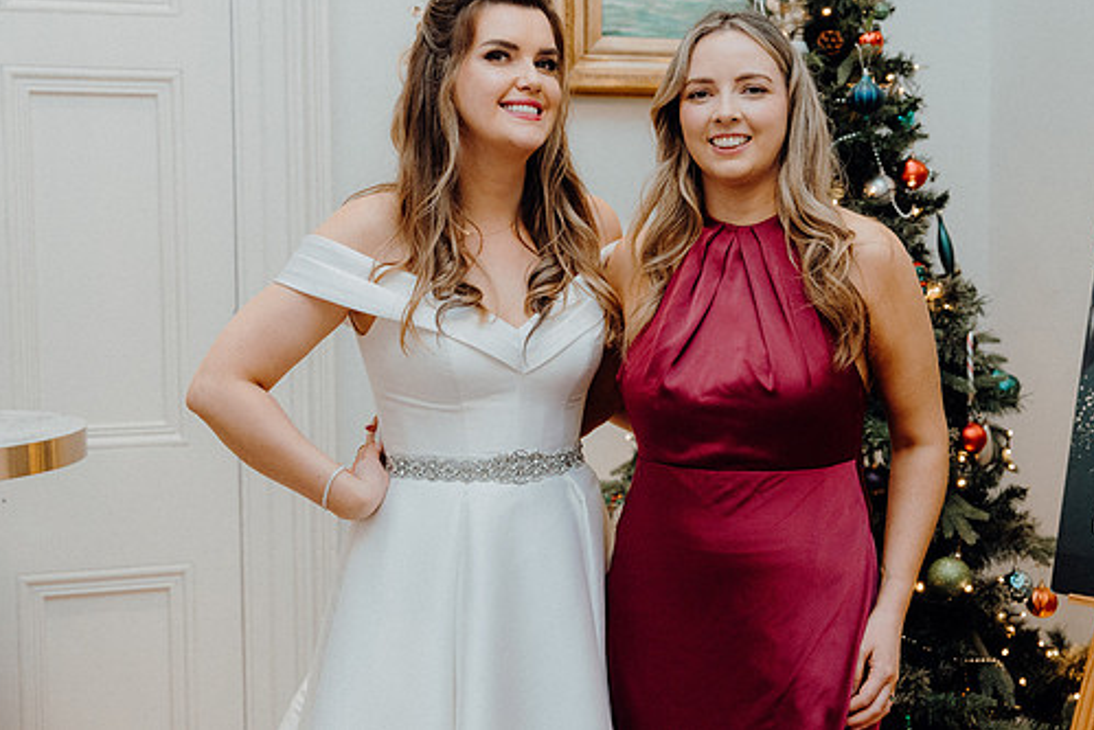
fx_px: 1520
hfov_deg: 39.5
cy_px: 308
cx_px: 618
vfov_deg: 27.0
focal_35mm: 50
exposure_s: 1/160
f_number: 3.5
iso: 2500
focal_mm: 43
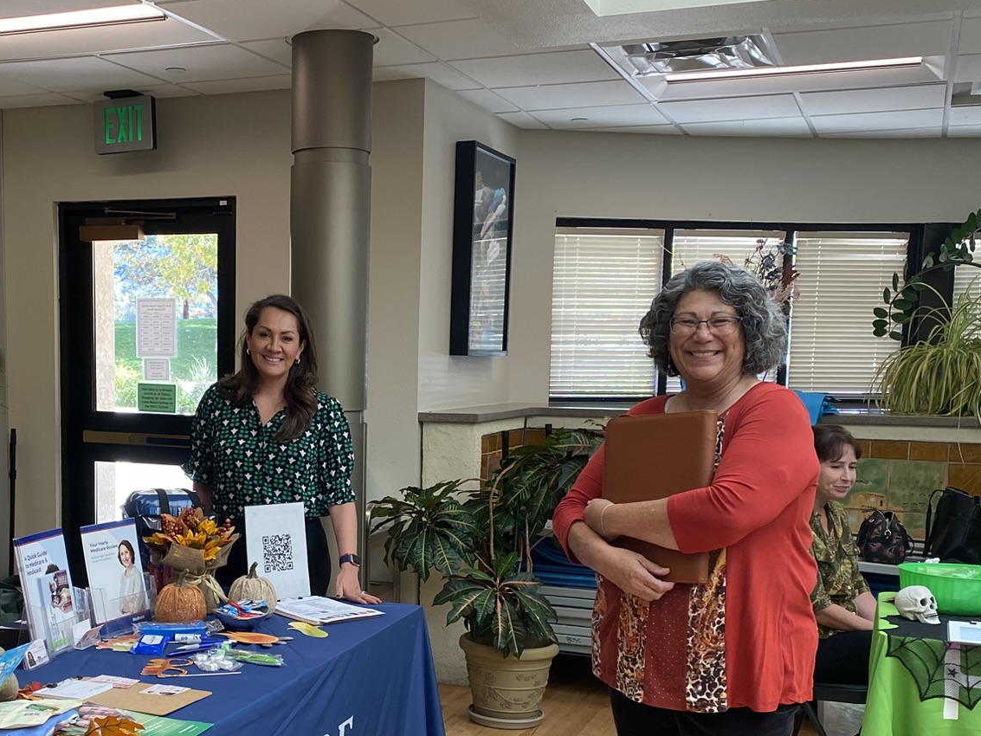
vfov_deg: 30.6
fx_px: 1332
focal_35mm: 47
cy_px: 500
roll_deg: -0.1
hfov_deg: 39.8
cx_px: 310
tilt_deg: -9.4
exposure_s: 1/119
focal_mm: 4.25
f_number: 1.8
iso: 100
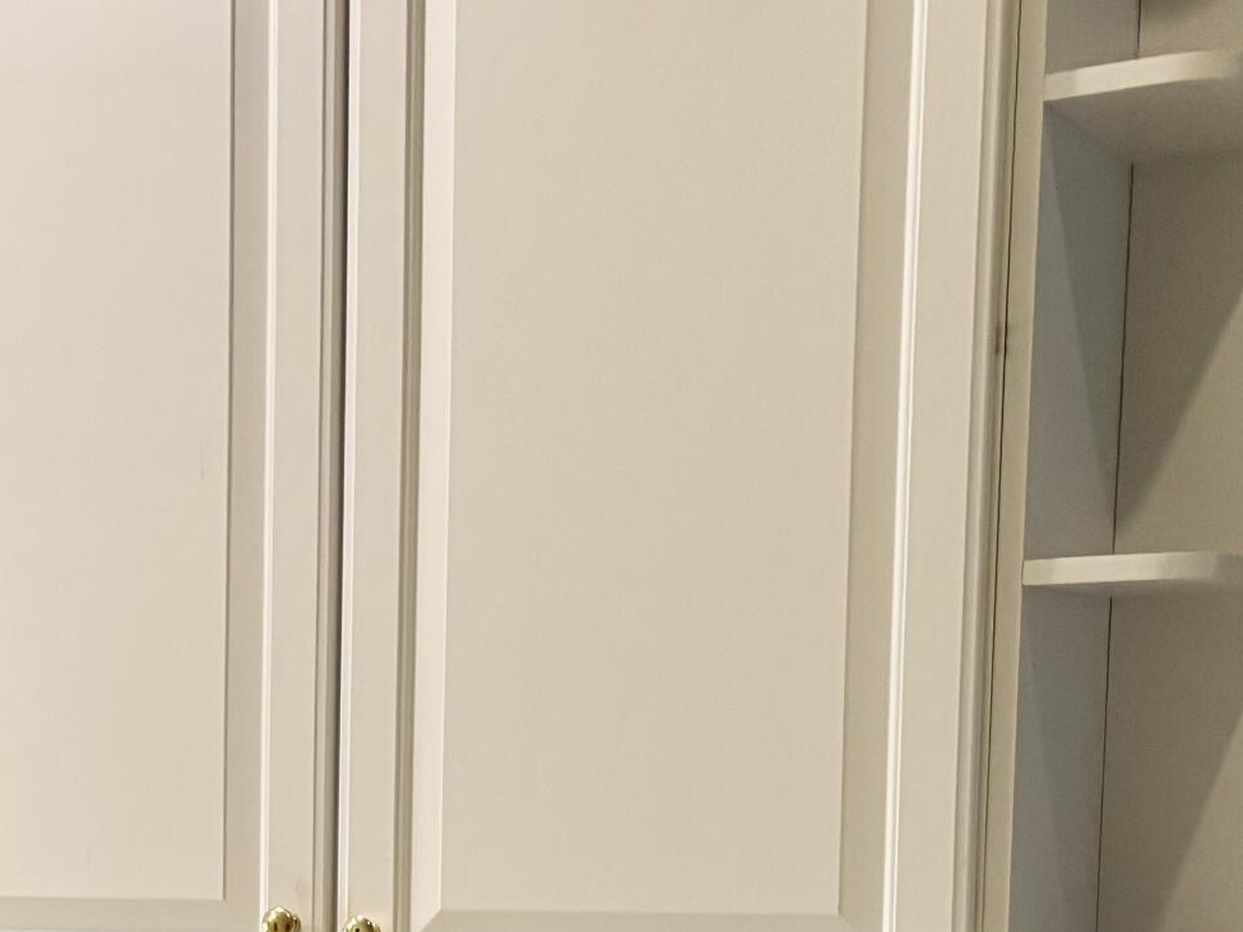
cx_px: -164
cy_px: 1156
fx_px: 2872
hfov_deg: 22.8
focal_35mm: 80
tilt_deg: -7.1
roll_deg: +0.2
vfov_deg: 17.5
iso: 250
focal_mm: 5.96
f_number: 1.6
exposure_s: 1/60
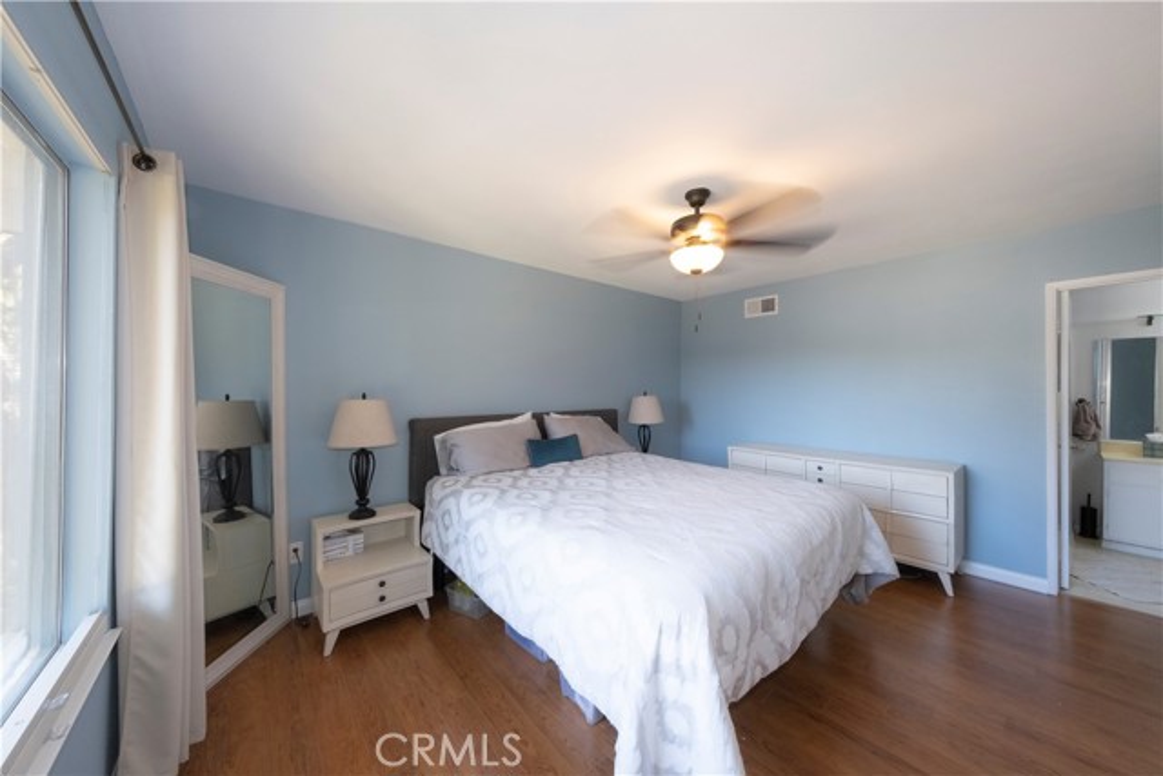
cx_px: 582
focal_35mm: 12
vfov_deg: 90.0
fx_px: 388
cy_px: 388
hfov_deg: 112.6
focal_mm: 8
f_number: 11
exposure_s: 1/12
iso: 800
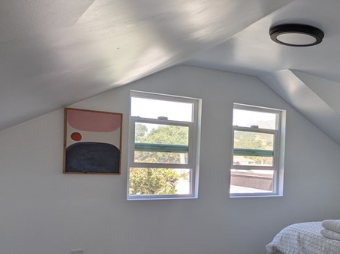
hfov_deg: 45.5
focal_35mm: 37
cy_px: 174
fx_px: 363
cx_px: 305
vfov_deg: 38.1
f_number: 2.2
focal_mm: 2.22
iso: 34
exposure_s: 1/79.9
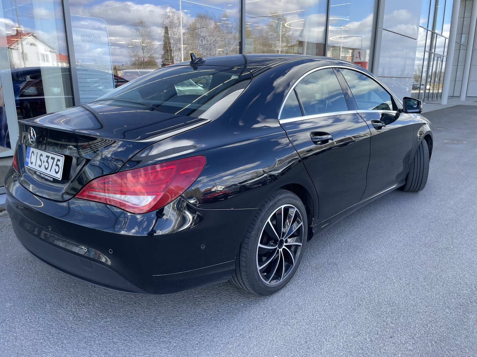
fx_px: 358
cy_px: 178
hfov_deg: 67.3
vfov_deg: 53.1
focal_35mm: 26
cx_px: 238
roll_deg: +2.8
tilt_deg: -14.5
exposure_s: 1/479
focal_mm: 4.2
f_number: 1.6
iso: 32
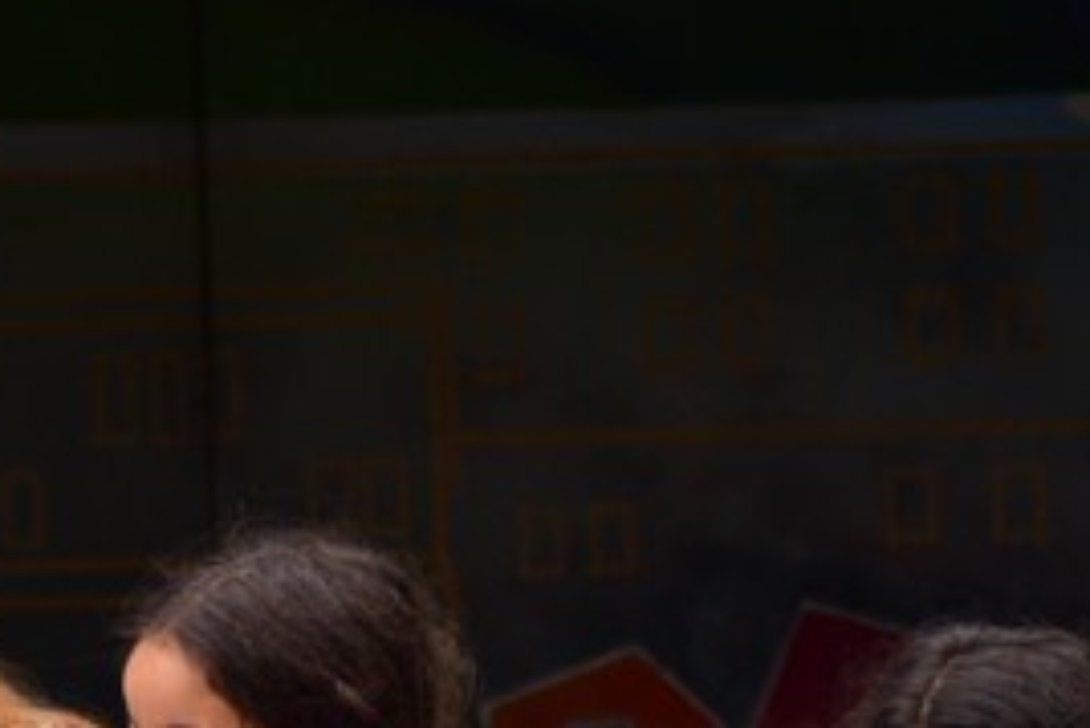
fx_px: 23444
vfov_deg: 1.8
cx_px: -126
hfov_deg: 2.7
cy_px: 1027
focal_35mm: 774
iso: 450
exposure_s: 1/1250
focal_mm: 135
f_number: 4.2
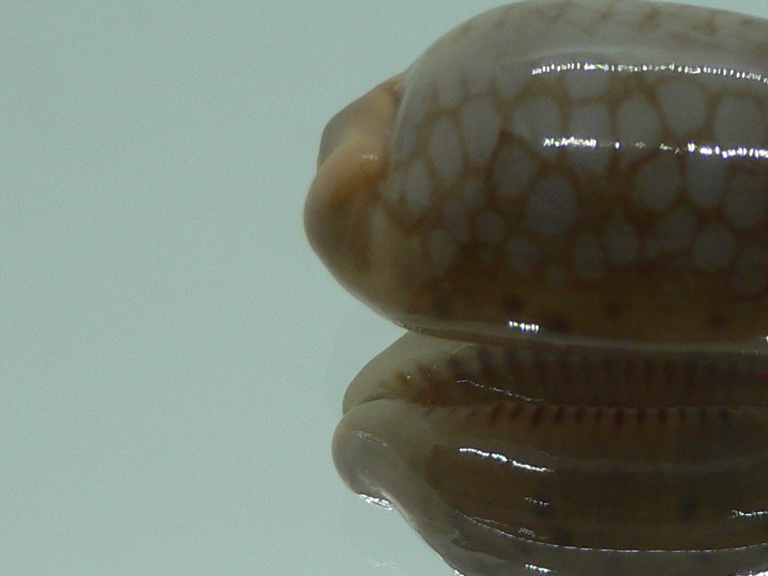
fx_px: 1708
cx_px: 672
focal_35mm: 77
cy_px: 250
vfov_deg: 19.1
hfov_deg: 24.7
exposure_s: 1/60
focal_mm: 4.6
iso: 80
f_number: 2.8
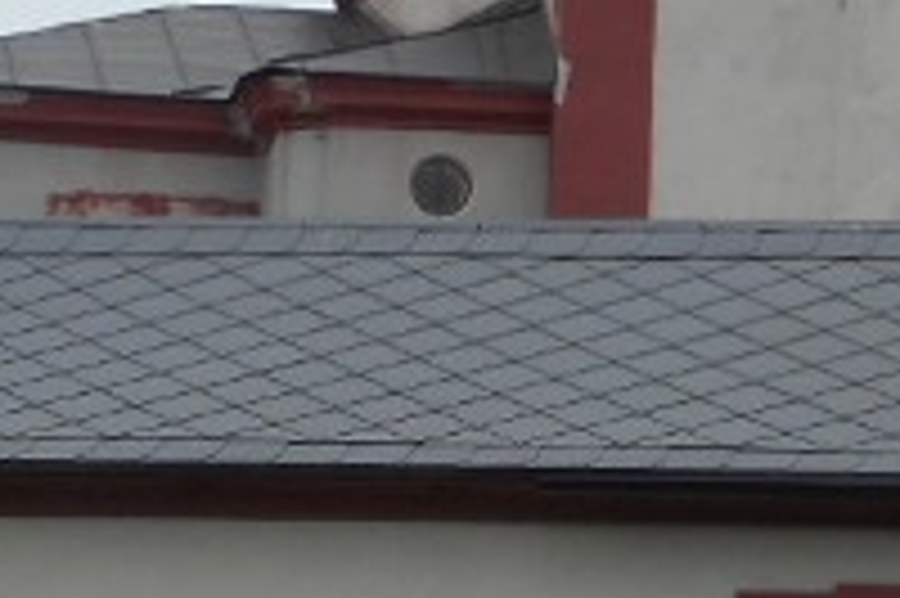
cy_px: 432
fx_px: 5196
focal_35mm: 208
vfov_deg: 6.6
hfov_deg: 9.8
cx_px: 1053
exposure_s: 1/400
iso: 80
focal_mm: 6.9
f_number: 4.5
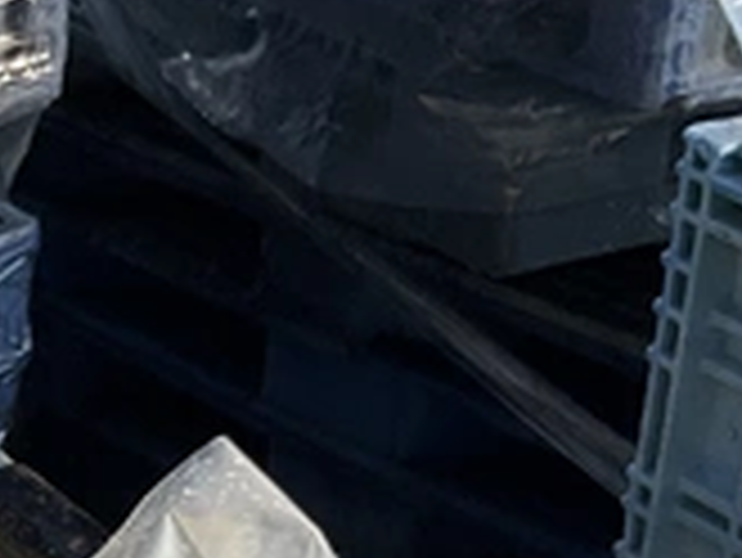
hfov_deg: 14.3
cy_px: 1145
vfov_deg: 10.3
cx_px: -207
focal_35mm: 132
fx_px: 2832
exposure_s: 1/406
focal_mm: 3
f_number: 1.8
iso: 25
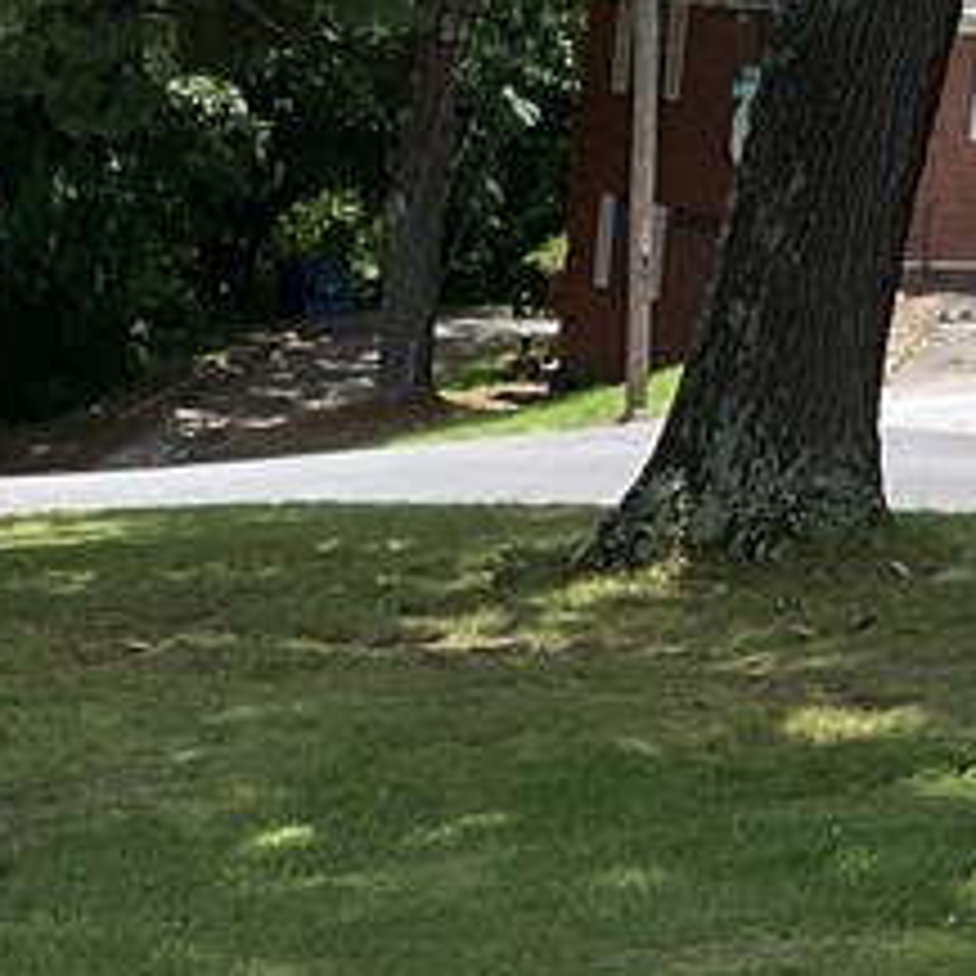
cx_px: 301
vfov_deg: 13.6
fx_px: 3860
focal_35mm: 121
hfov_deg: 14.4
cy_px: 1462
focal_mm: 3
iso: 16
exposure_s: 1/912
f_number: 1.8
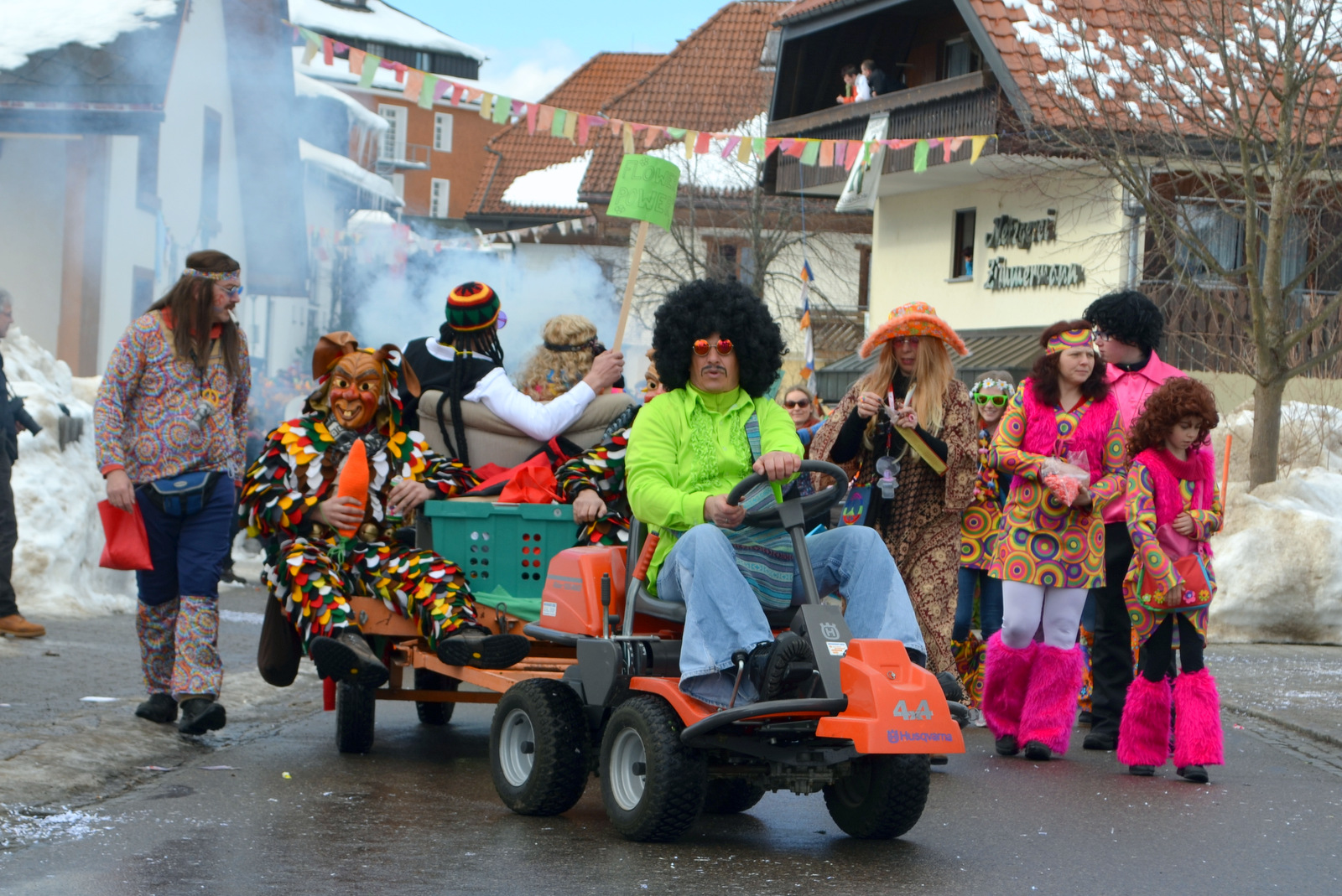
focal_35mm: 82
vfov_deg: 16.6
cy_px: 448
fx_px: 3077
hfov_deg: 24.6
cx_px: 671
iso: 100
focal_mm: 55
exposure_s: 1/200
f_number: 8
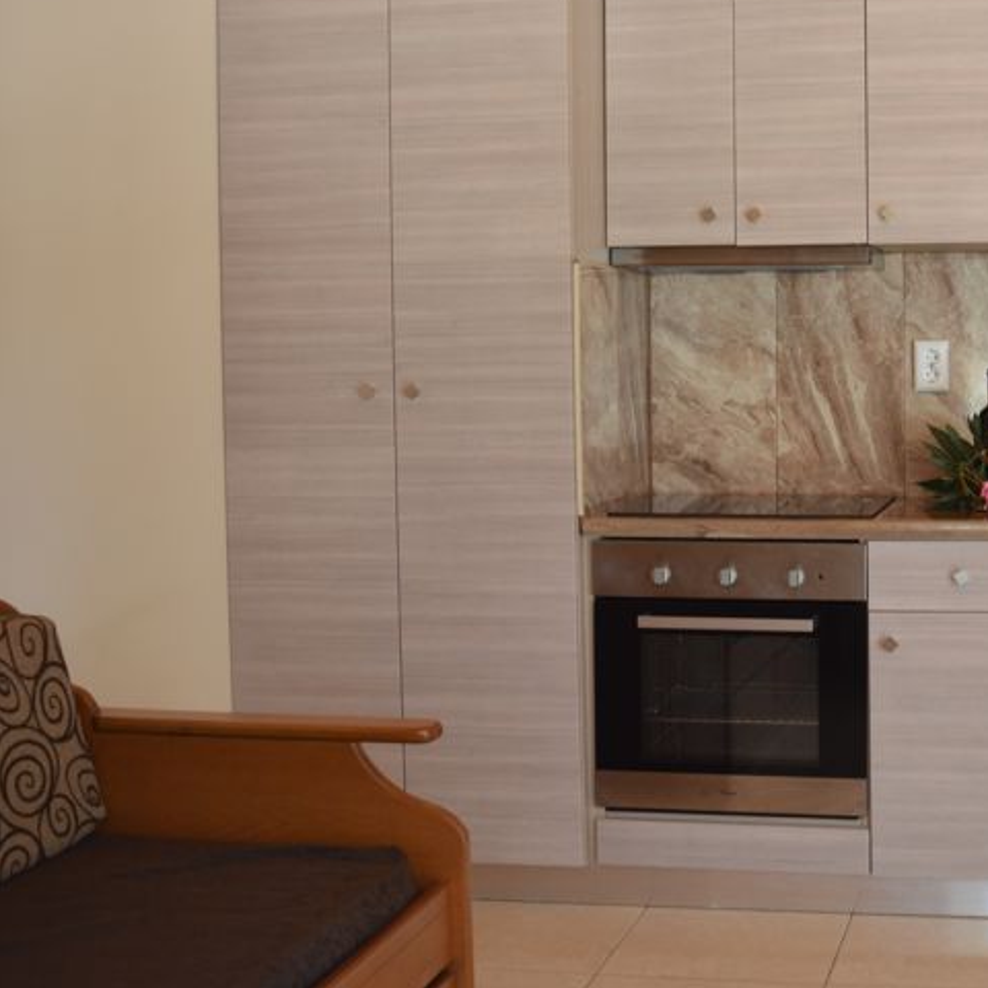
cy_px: 410
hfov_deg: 33.2
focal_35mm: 49
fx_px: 1582
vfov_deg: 34.6
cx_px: 852
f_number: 4
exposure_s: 1/60
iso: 400
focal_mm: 18
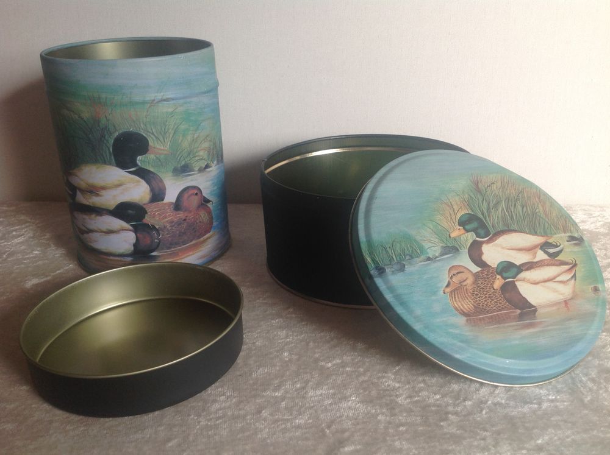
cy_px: 228
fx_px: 616
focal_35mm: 35
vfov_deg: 40.6
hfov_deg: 52.7
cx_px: 305
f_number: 2.4
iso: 50
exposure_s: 1/30
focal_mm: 4.28
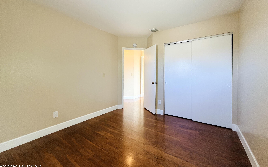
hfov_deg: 101.5
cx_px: 135
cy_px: 75
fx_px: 110
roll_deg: -1.0
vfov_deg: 74.6
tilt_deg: -0.3
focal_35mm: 15
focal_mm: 2.22
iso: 250
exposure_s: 1/60
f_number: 2.2
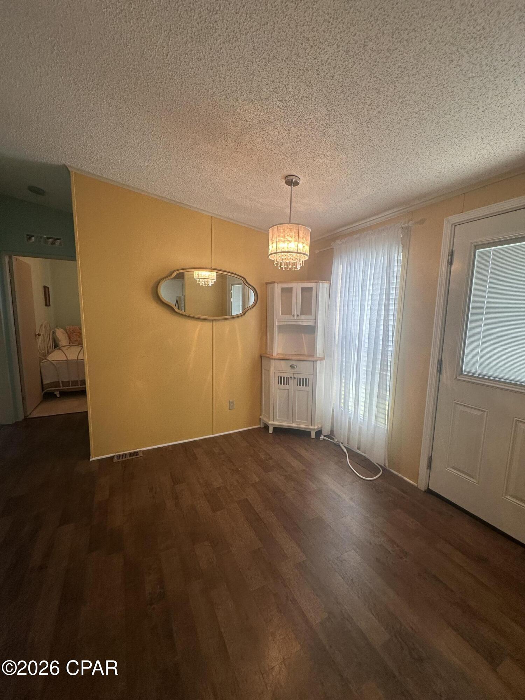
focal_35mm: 14
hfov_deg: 85.7
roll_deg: -1.5
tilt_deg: -7.0
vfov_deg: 102.1
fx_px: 283
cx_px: 262
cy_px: 350
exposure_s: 1/120
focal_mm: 2.22
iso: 100
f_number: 2.2
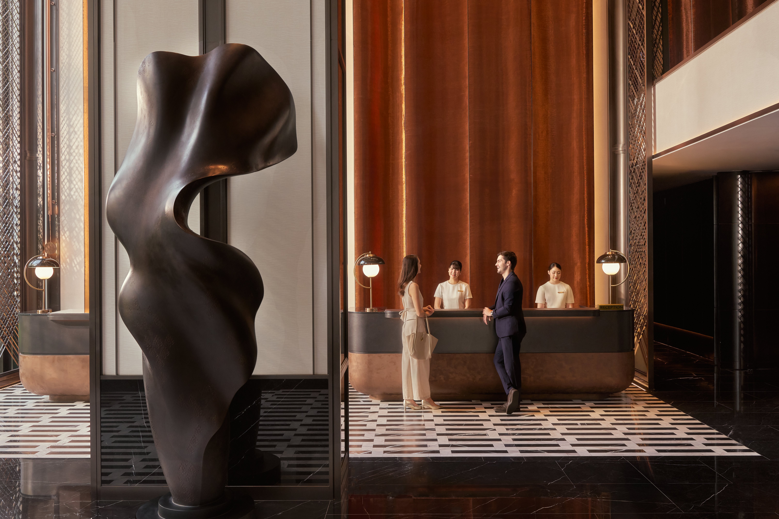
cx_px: 390
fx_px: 692
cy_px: 260
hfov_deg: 58.7
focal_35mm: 32
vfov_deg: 41.1
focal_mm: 32
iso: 1600
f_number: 5
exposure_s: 1/125
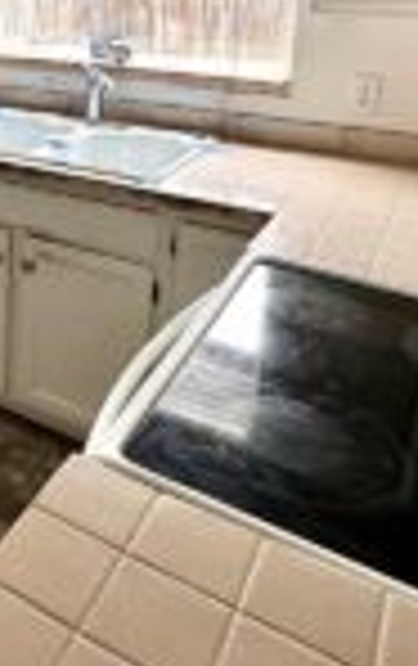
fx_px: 726
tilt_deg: -12.0
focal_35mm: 40
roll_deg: +0.3
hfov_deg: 28.2
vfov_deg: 45.7
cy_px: 99
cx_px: -76
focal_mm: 2.22
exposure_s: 1/99
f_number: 2.2
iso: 125
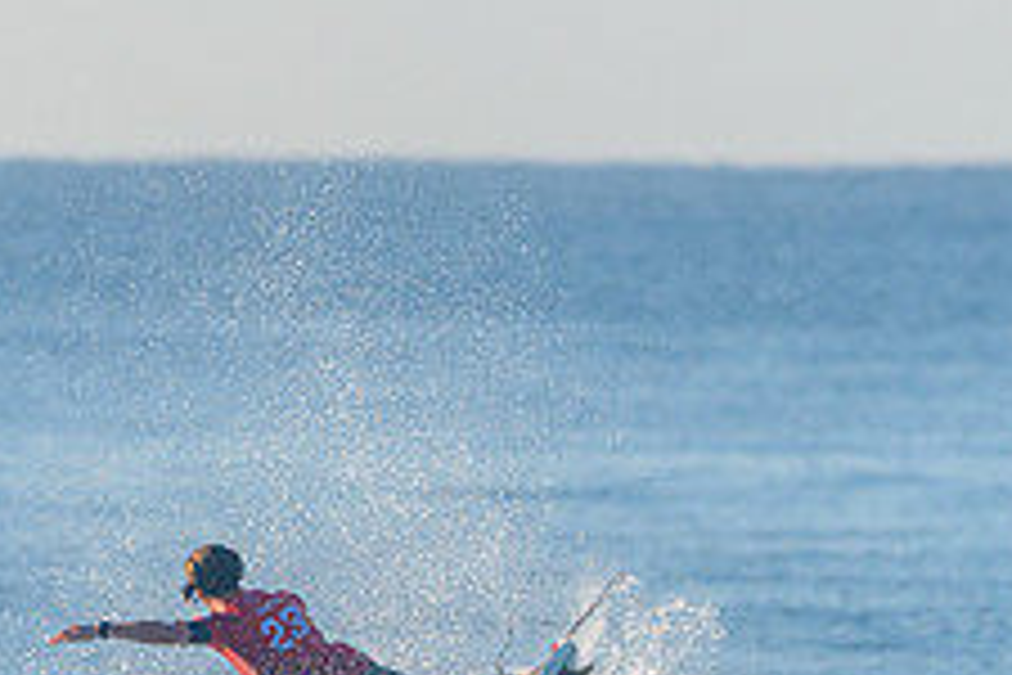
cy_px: 826
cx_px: 396
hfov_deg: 1.6
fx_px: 36317
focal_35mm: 1292
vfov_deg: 1.1
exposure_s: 1/2000
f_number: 5.6
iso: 450
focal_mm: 500
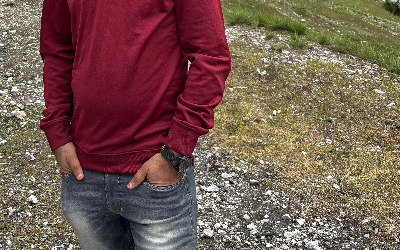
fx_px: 610
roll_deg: +4.1
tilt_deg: -3.5
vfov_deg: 20.7
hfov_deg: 35.9
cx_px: 134
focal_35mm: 56
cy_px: -91
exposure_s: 1/1027
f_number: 1.6
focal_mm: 5.96
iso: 50
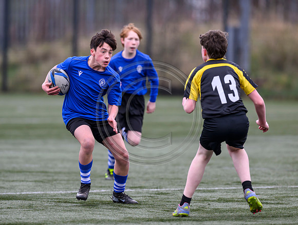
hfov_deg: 3.9
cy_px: 108
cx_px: 115
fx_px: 4356
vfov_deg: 3.0
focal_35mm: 504
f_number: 3.5
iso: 500
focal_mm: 400
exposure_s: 1/1600
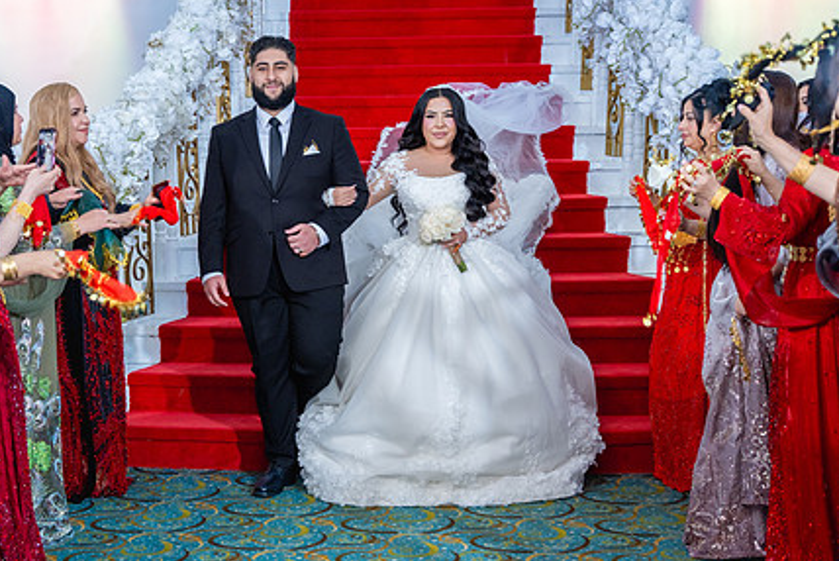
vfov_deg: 20.9
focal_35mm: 65
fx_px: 1516
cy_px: 311
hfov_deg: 30.8
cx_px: 323
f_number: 2.8
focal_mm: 48
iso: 800
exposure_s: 1/160
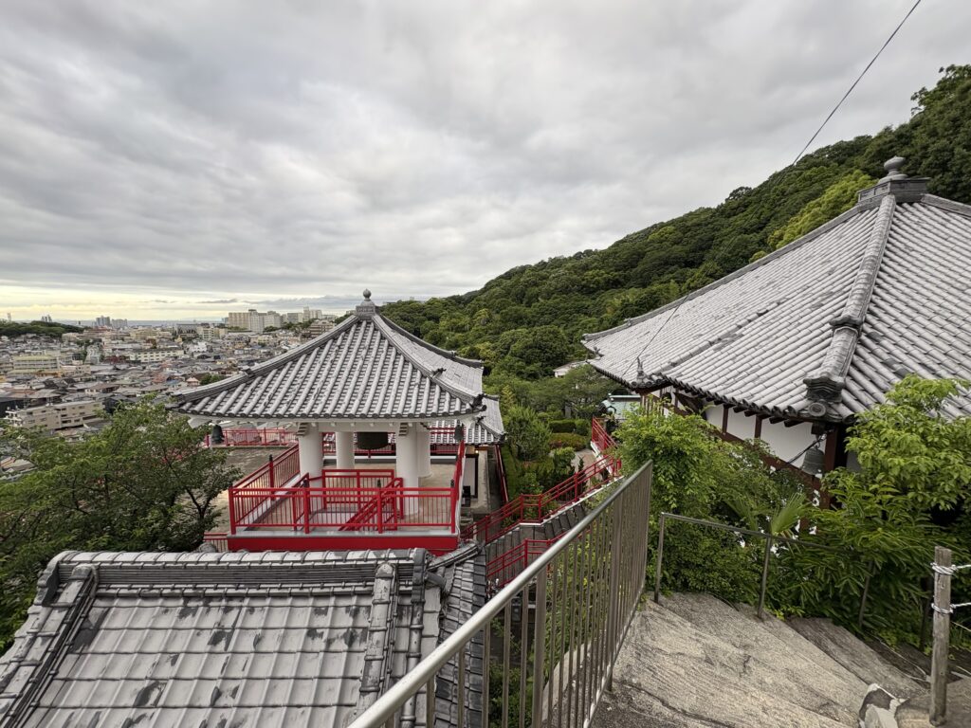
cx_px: 486
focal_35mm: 14
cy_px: 364
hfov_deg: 102.1
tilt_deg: -6.9
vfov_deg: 85.7
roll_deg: -0.5
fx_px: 393
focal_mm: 2.22
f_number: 2.2
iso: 40
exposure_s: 1/181
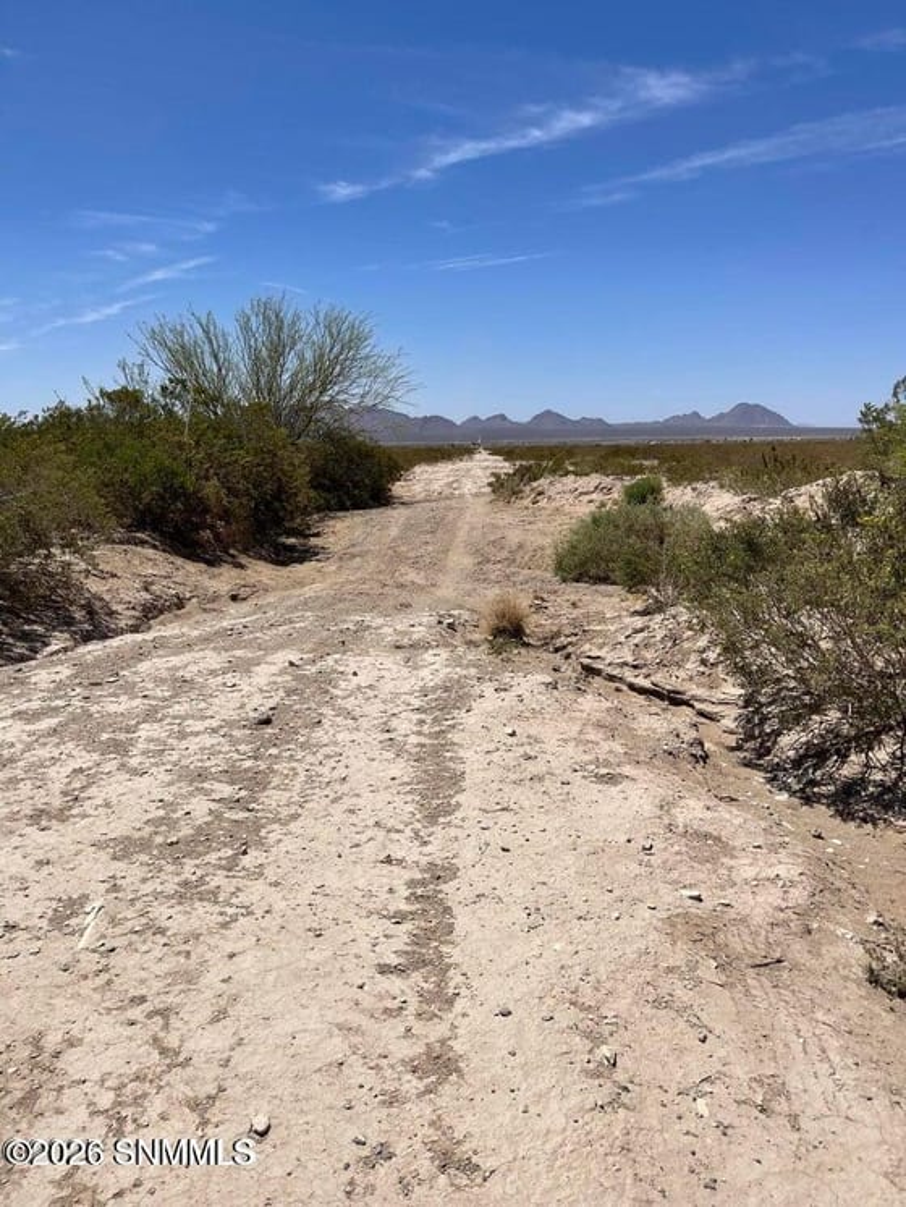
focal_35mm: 25
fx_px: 872
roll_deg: -1.8
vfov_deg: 69.4
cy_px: 604
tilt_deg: -9.7
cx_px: 453
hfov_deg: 54.9
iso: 32
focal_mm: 5.1
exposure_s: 1/8547
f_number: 1.6
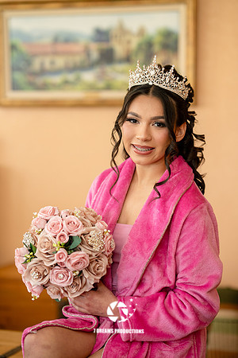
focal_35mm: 85
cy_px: 179
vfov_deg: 23.9
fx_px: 843
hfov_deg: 16.1
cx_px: 119
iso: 640
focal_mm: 85
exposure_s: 1/100
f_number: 2
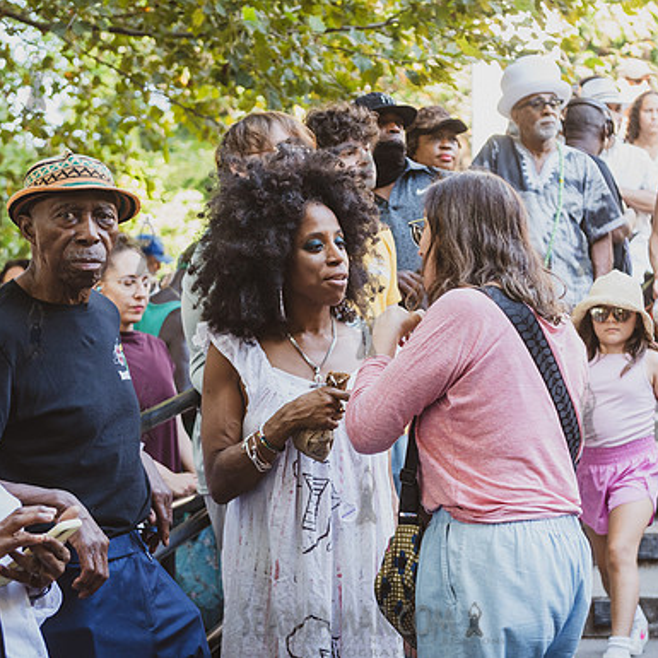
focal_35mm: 106
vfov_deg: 16.4
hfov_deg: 16.4
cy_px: 307
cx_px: 360
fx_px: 2280
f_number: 4
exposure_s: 1/200
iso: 1000
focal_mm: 70
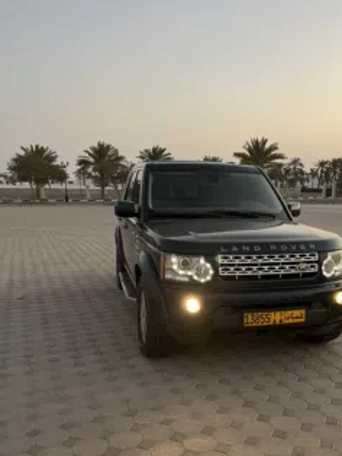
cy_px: 278
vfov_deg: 54.9
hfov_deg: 42.6
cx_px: 210
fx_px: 435
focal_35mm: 33
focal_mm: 5.7
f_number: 1.5
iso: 125
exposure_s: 1/61
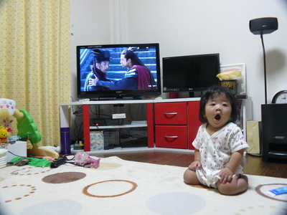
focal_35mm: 43
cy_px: 108
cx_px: 144
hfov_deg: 43.9
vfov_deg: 33.6
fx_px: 357
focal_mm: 7.1
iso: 200
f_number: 2.8
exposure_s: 1/8
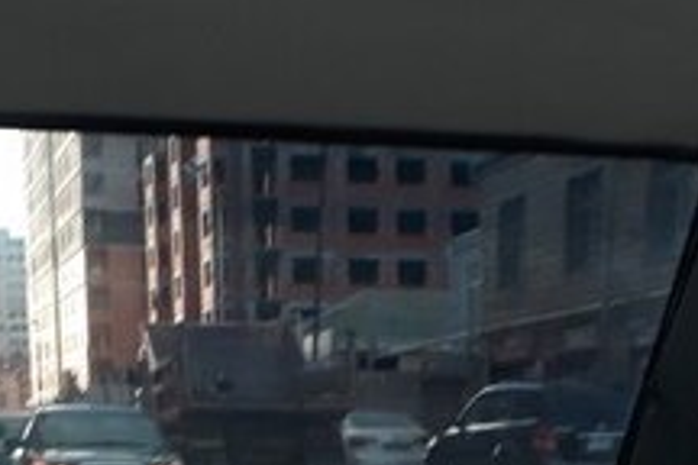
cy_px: 696
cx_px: 388
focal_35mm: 86
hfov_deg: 23.6
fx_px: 1667
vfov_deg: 14.8
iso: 100
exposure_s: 1/33
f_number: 1.9
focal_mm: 3.6
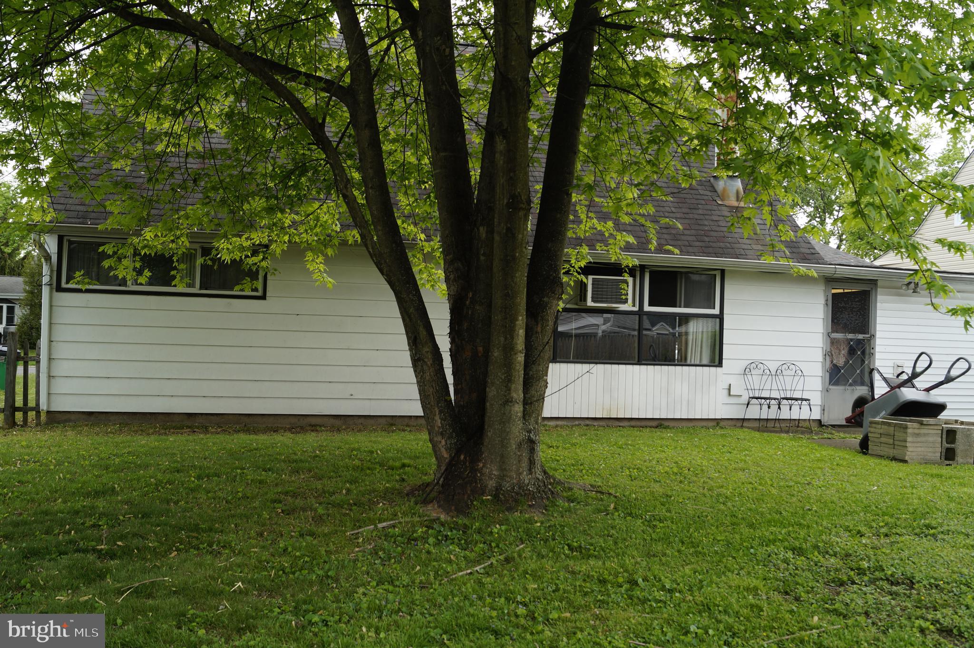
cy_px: 324
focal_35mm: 30
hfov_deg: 62.0
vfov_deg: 43.6
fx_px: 811
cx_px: 487
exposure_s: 1/80
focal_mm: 20
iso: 100
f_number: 5.6
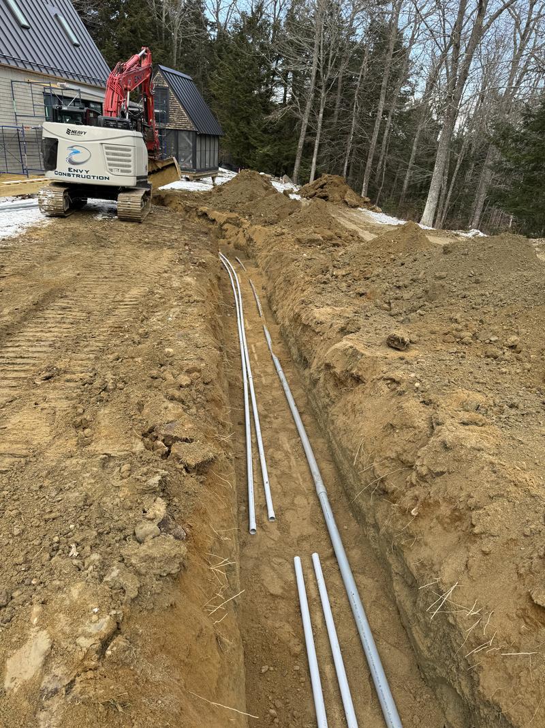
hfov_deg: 56.8
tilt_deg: -22.6
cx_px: 272
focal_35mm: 24
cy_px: 364
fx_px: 504
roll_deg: -3.7
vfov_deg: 71.6
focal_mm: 6.76
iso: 80
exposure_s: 1/467
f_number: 1.78
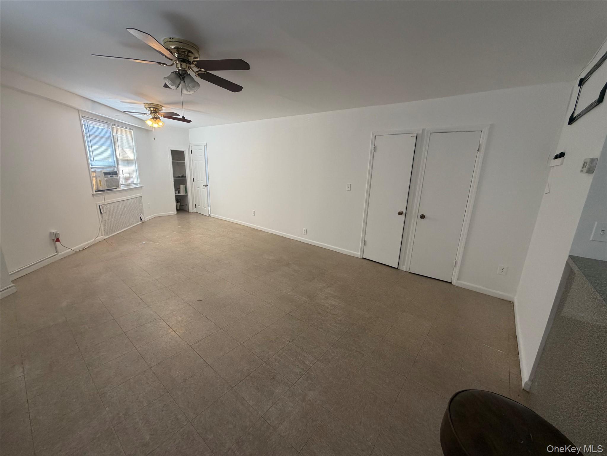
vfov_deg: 85.7
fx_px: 245
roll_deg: -3.6
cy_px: 228
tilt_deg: -12.9
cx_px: 304
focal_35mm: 14
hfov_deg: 102.1
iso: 250
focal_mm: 2.22
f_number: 2.2
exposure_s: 1/121
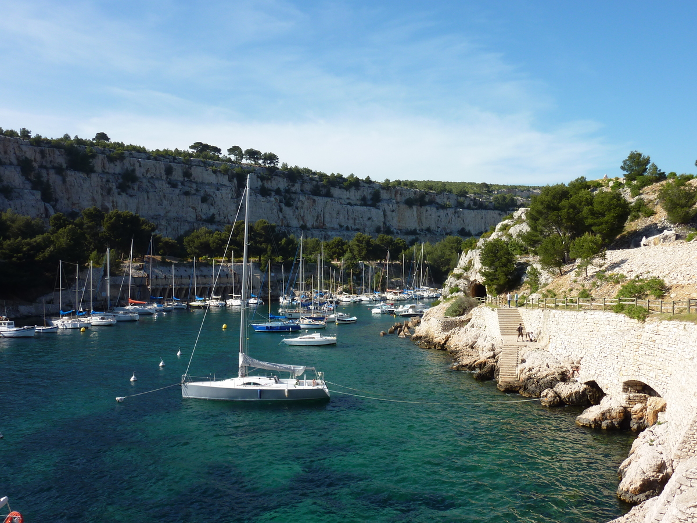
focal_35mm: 30
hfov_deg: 60.0
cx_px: 348
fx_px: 604
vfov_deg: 46.8
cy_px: 262
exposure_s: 1/500
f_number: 4.5
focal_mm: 5
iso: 80
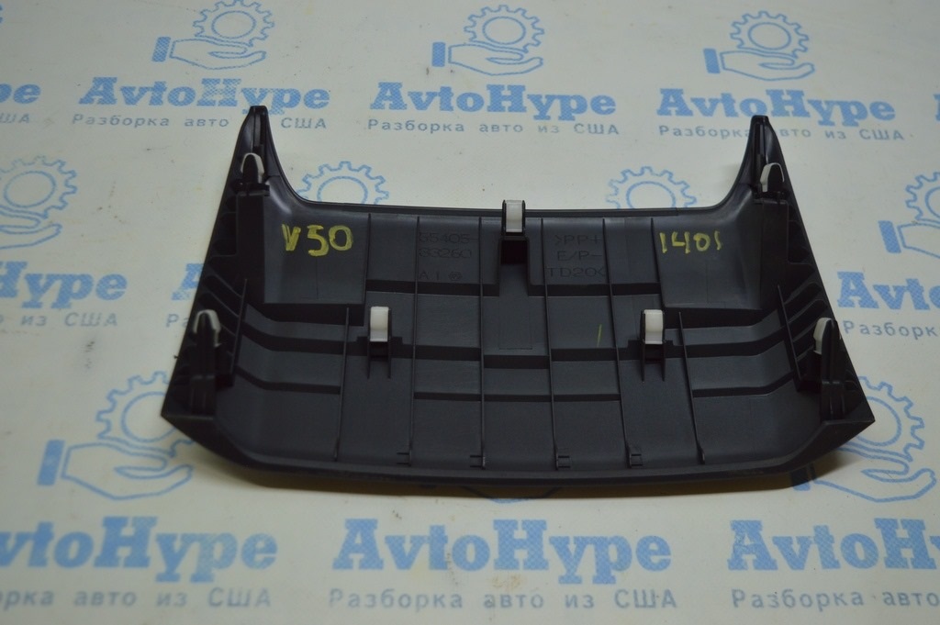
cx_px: 470
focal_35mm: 40
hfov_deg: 48.0
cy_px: 312
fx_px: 1057
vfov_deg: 33.0
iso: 400
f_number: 4
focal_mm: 27
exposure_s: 1/125
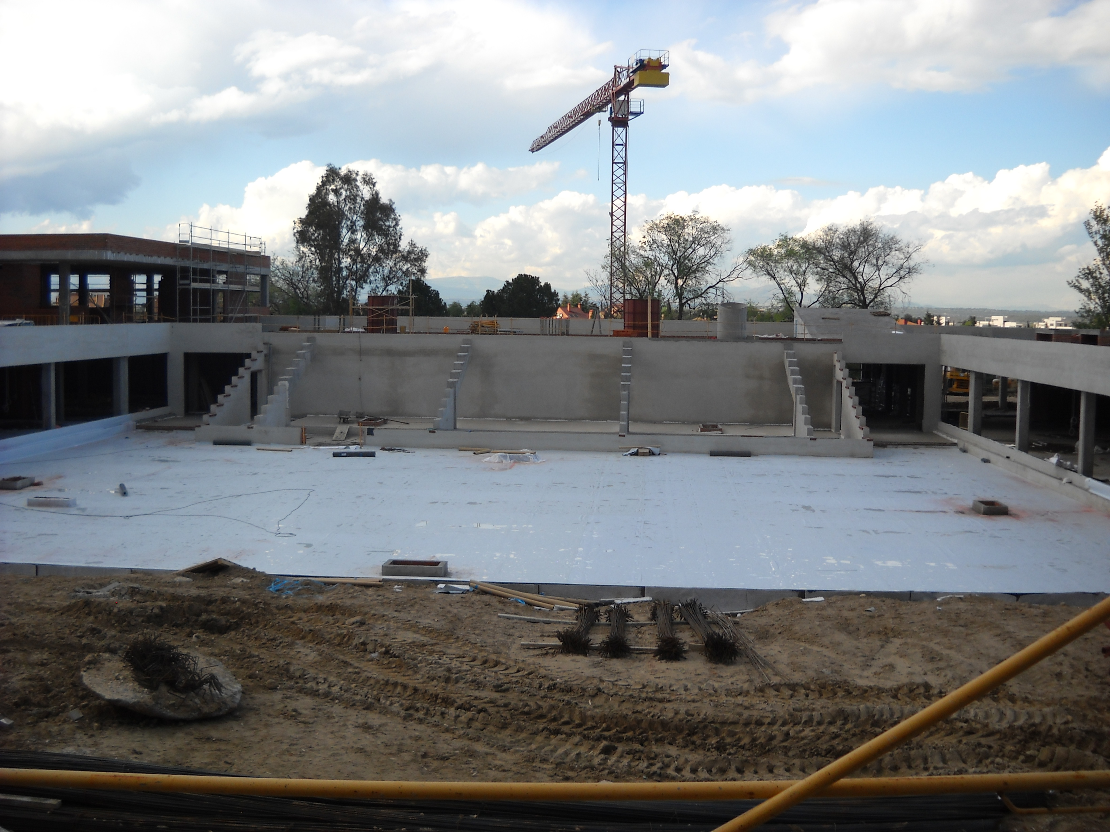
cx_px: 555
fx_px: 1315
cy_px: 416
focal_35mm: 41
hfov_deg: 45.8
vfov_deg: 35.1
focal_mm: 6.72
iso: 64
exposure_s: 1/161
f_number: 5.5
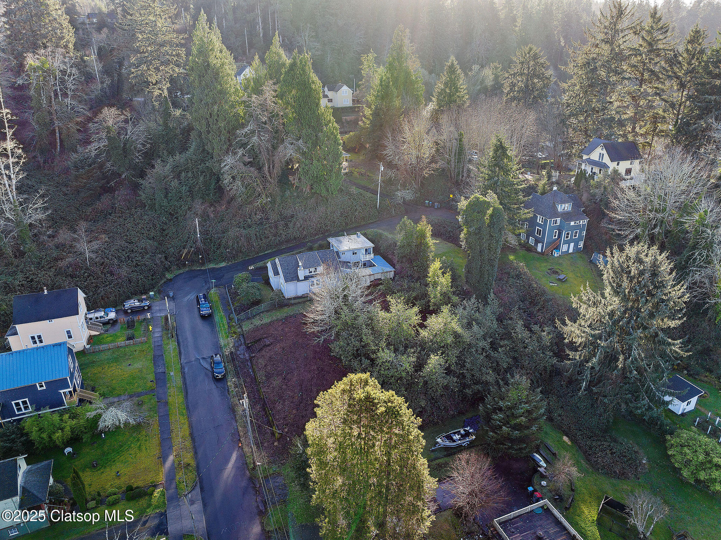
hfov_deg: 71.6
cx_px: 360
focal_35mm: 24
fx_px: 500
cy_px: 270
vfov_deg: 56.8
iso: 140
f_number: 2.8
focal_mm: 12.29
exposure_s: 1/200
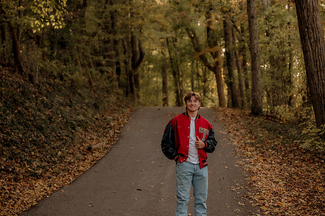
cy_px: 108
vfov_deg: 13.0
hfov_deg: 19.5
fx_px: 947
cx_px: 162
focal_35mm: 105
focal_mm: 70
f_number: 3.2
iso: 200
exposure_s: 1/100
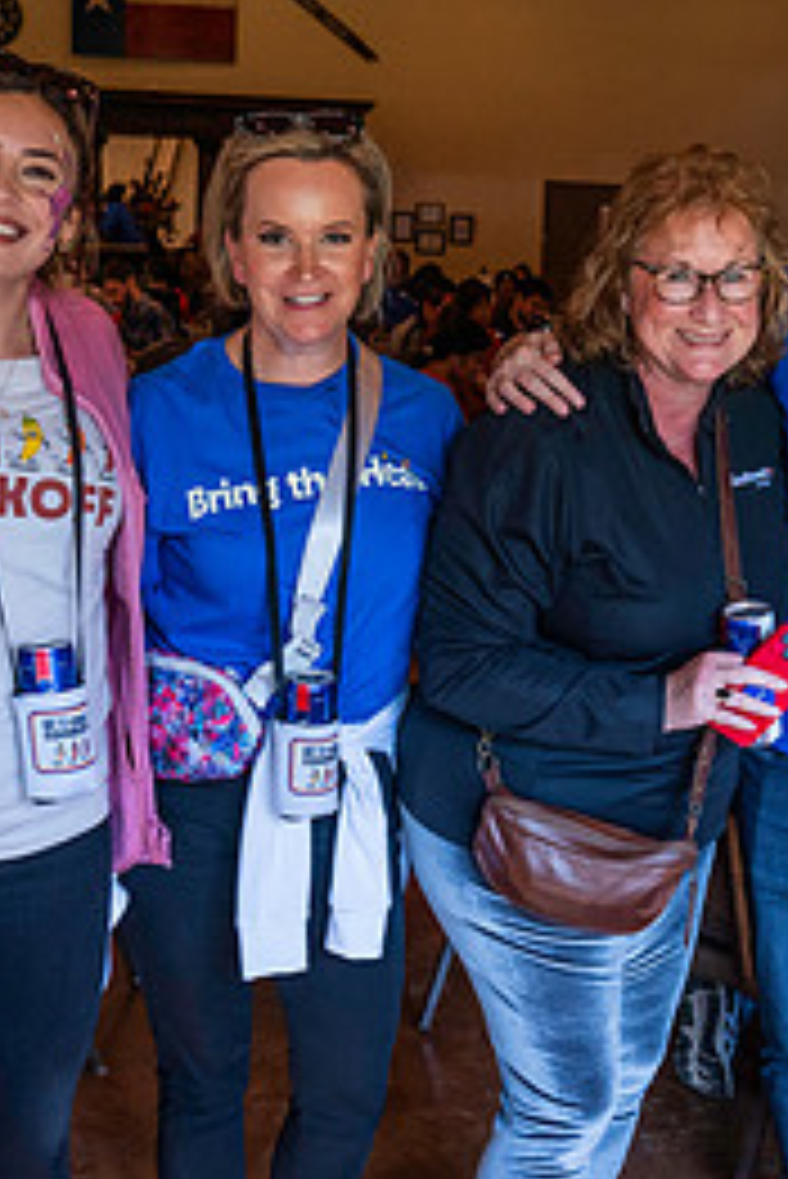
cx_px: 604
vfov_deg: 35.6
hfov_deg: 23.9
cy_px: 676
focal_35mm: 56
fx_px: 1836
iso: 1600
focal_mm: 24
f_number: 4.5
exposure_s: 1/200
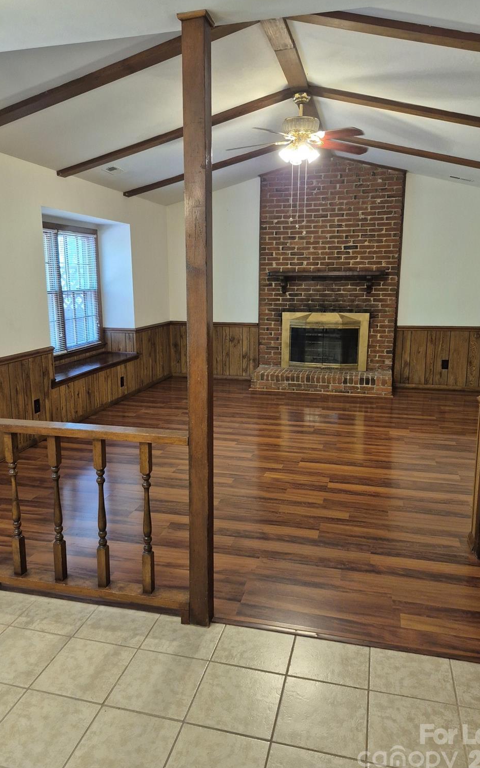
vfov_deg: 72.5
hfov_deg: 49.3
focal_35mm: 25
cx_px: 235
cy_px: 387
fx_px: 523
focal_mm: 5.4
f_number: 1.8
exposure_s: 1/120
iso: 250
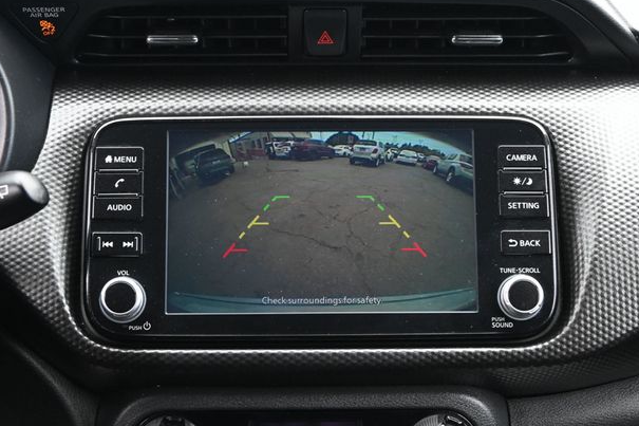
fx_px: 1322
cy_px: 211
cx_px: 321
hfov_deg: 27.2
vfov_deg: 18.3
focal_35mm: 75
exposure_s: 1/125
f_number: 6
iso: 1600
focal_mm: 47
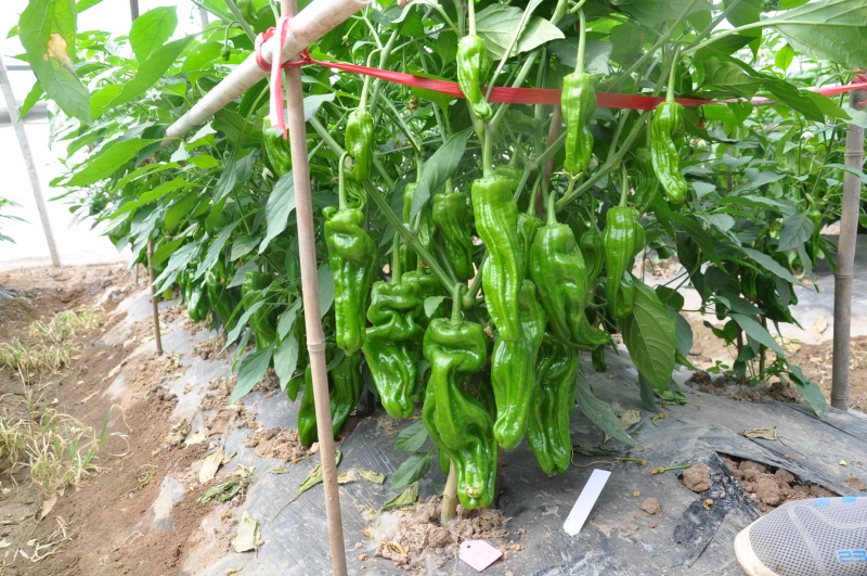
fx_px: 758
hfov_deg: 59.6
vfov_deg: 41.6
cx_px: 434
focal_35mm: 32
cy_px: 288
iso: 200
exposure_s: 1/60
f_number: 8
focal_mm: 21
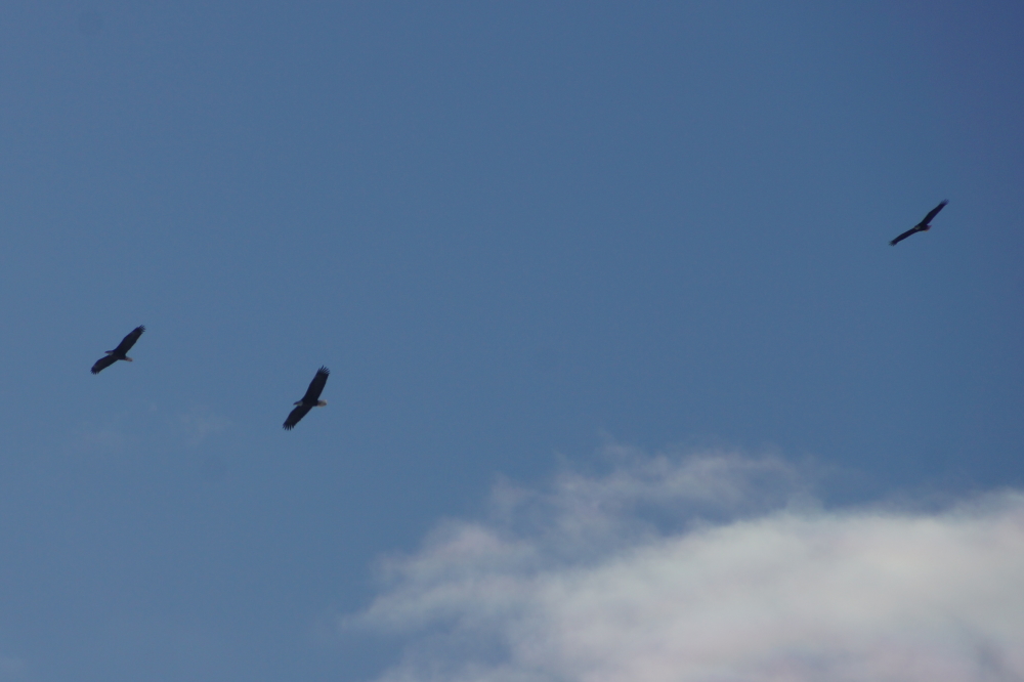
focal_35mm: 375
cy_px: 341
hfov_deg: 5.5
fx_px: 10663
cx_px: 512
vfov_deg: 3.7
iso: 100
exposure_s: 1/500
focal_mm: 250
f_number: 9
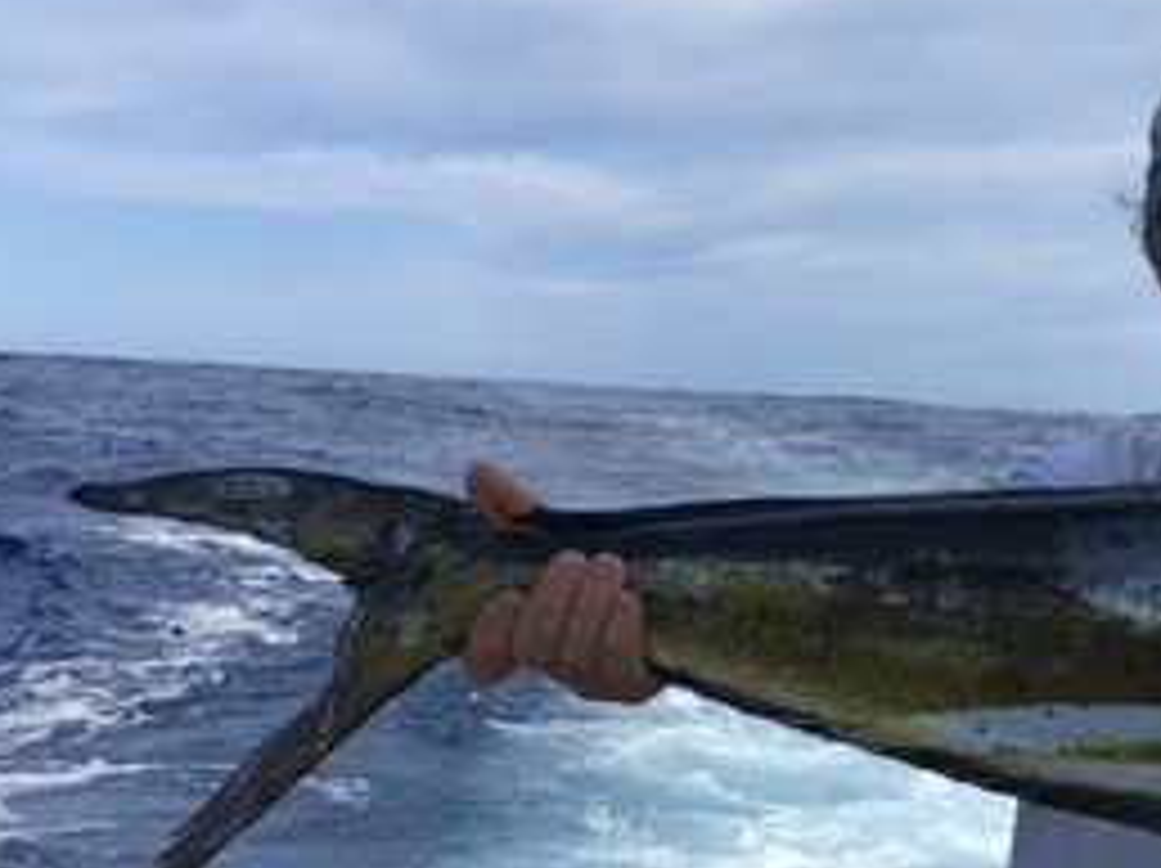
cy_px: 513
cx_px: 1197
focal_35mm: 72
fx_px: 2413
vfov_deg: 20.4
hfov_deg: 25.5
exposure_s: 1/2198
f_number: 2.2
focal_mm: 4.15
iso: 25
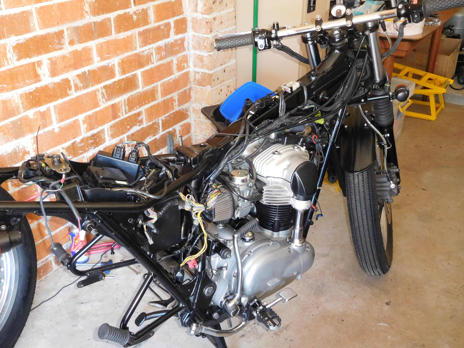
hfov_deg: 46.8
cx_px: 232
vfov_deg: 36.0
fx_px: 536
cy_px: 174
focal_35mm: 40
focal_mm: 7.1
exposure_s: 1/30
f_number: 3.9
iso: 640
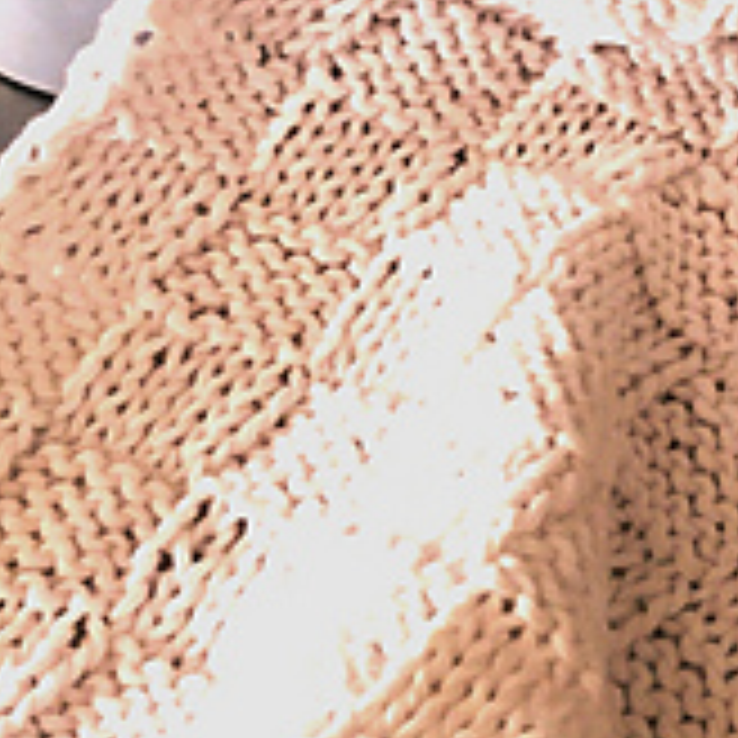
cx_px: 819
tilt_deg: -55.0
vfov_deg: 17.0
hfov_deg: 16.8
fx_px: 2412
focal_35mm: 100
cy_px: -4
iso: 200
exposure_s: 1/33
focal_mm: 4.15
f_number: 2.2
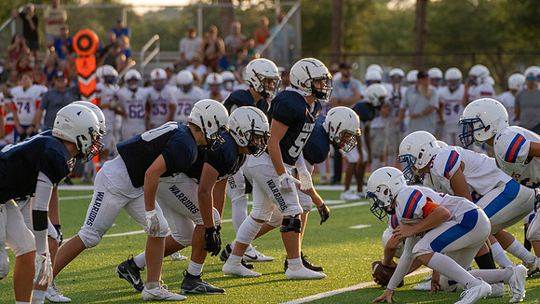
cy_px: 152
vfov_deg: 4.6
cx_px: 270
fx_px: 3811
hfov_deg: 8.1
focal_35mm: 266
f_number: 5.6
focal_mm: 254
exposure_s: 1/1250
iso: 500
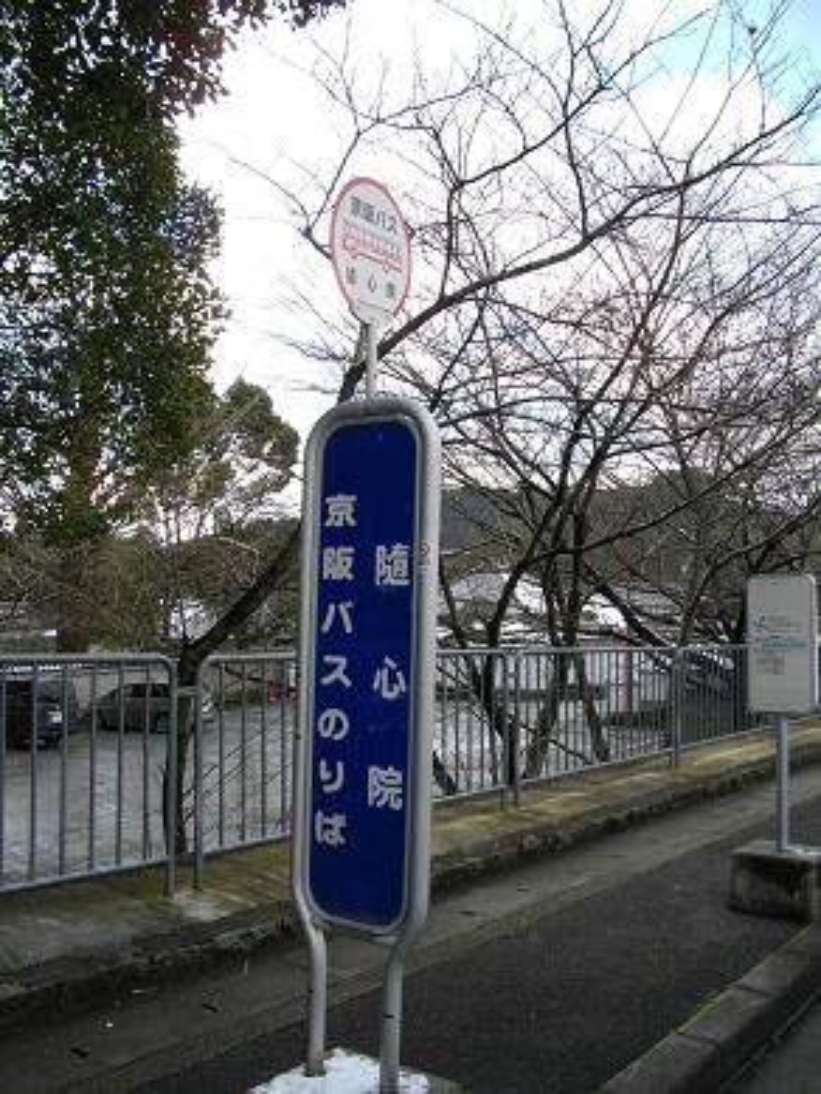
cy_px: 547
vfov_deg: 56.8
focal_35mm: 32
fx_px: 1011
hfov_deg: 44.2
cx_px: 410
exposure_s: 1/200
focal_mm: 5.7
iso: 100
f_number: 5.5
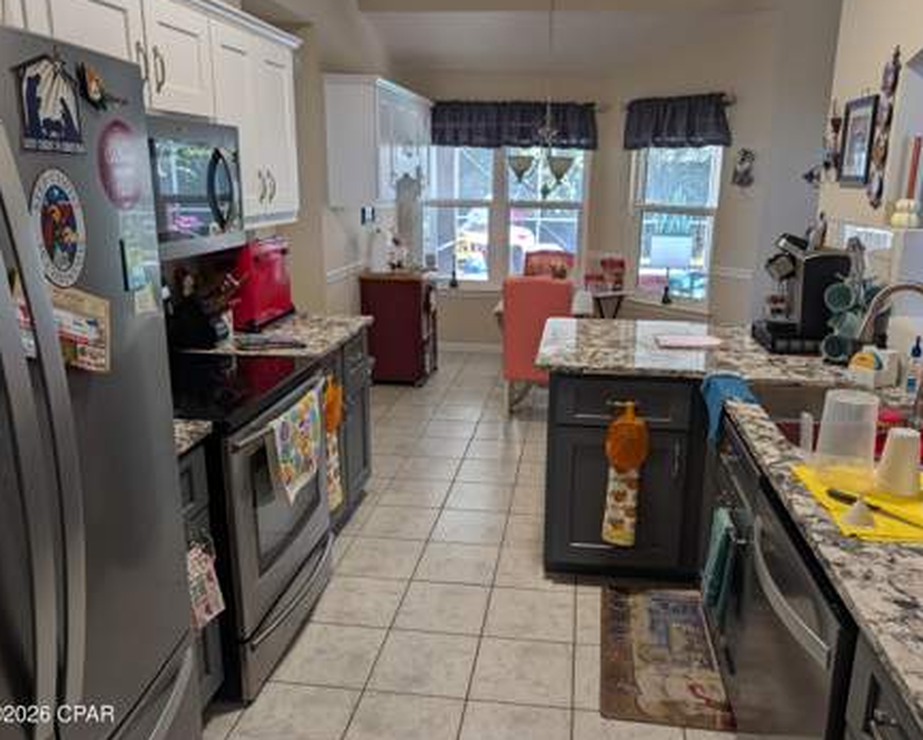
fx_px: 711
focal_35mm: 26
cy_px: 361
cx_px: 498
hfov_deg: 65.9
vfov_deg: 55.0
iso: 43
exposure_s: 1/40
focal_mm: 6.9
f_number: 1.68
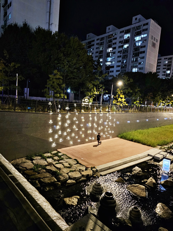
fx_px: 153
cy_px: 116
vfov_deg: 73.9
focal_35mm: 23
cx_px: 86
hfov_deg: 58.9
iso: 800
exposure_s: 1/24
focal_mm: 6.3
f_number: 1.7
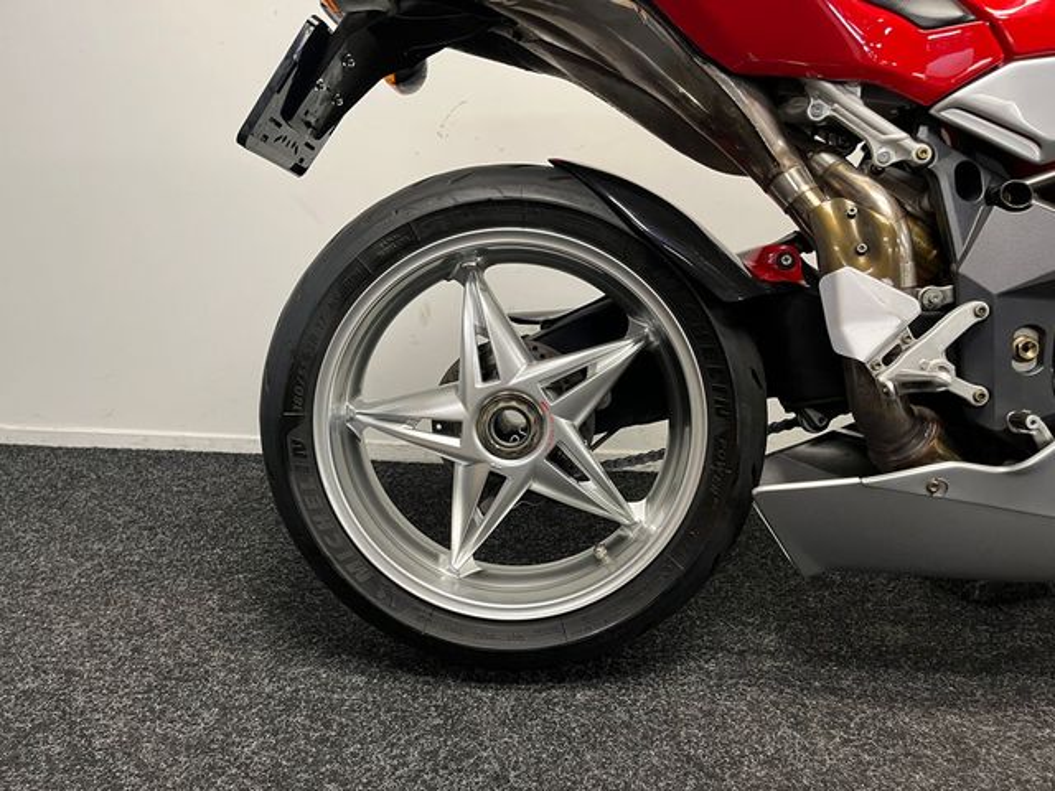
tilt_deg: -14.6
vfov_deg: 53.1
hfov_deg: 67.3
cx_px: 528
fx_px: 792
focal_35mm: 26
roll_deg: -1.8
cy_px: 396
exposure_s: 1/50
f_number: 1.6
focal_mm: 5.1
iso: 160
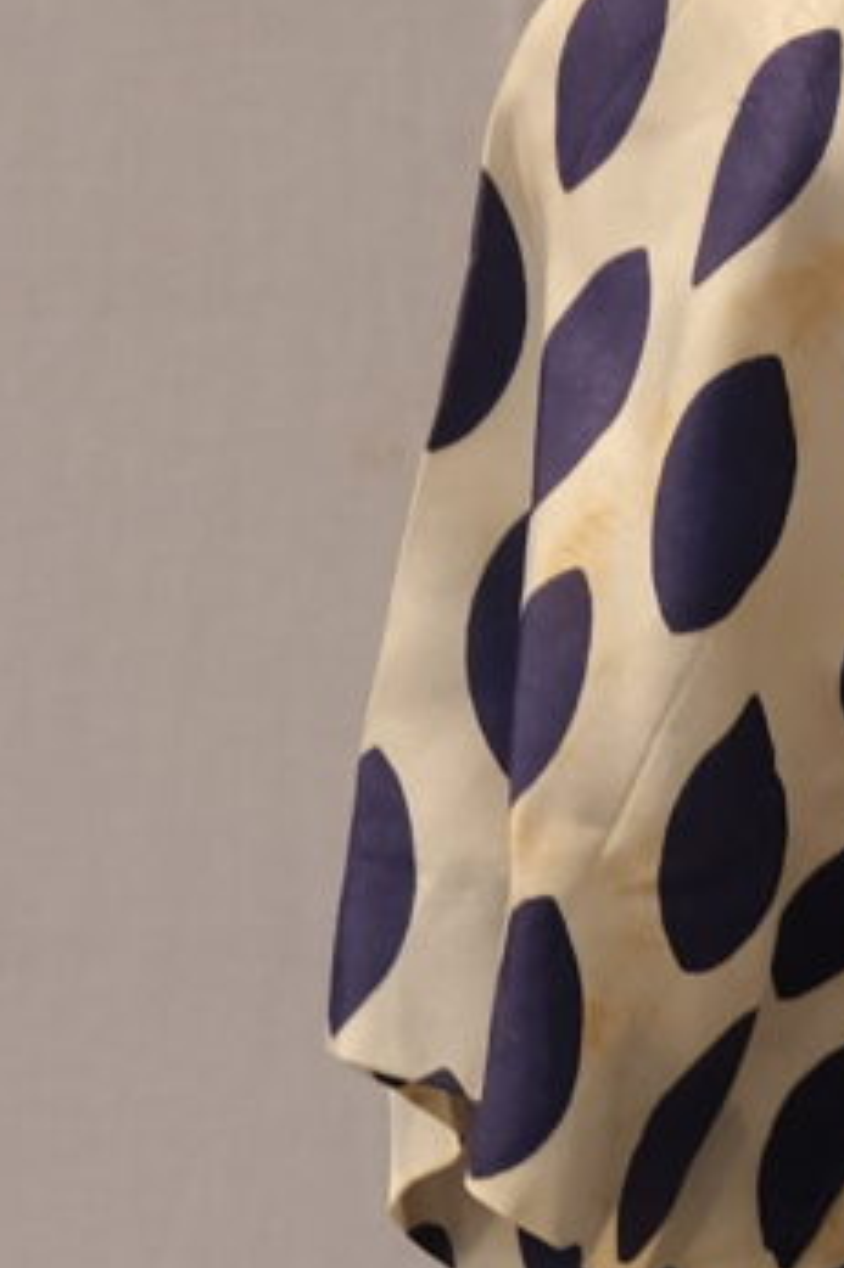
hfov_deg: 2.2
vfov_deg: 3.3
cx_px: 2322
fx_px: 21577
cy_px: 3380
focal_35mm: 613
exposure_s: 1/160
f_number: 9
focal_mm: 55
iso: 320
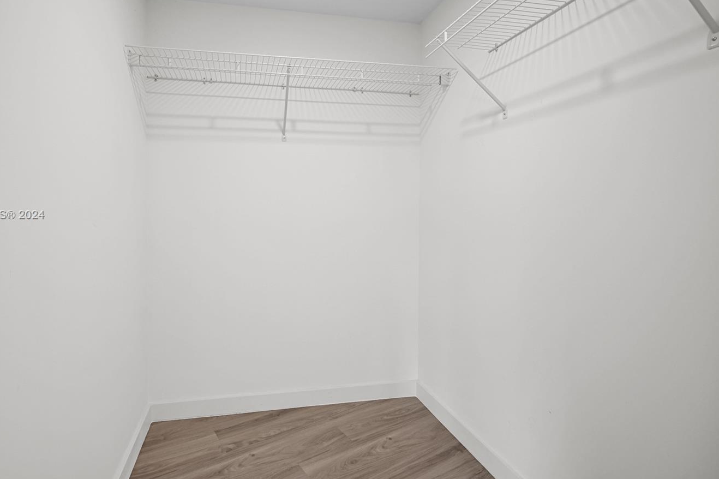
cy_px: 215
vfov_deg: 70.2
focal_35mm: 17
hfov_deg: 92.6
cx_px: 306
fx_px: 339
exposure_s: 1/15
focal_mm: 14
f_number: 4
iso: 200
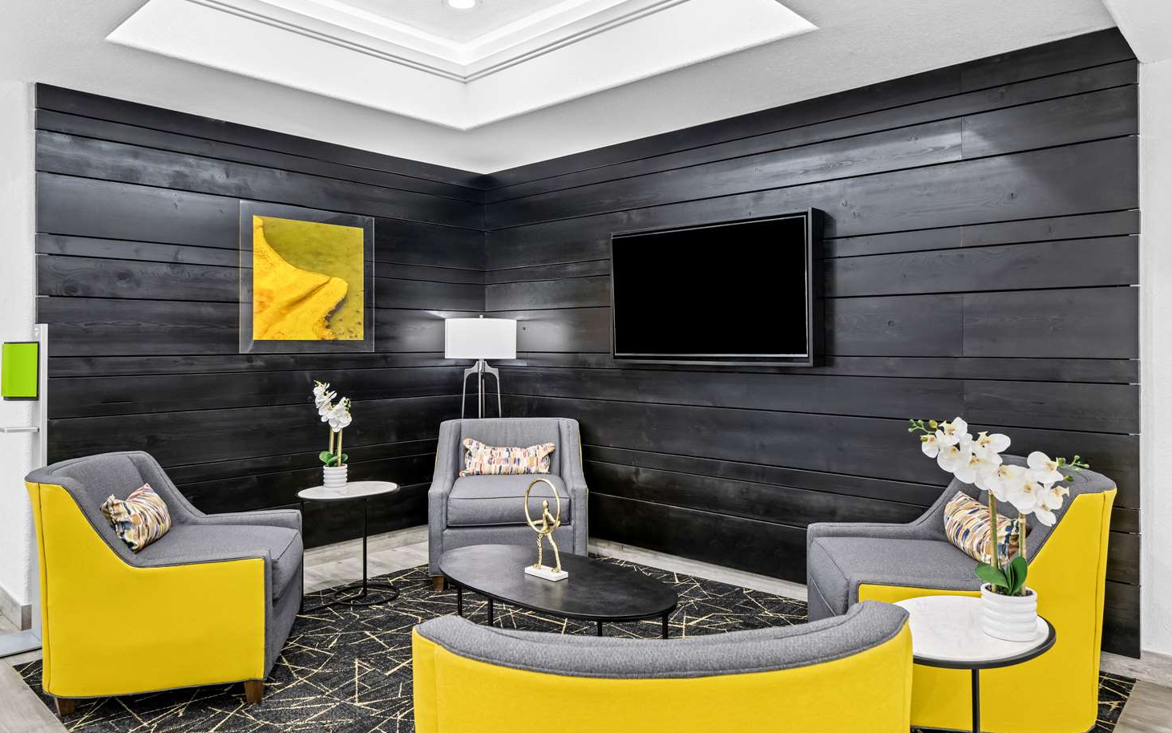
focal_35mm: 24
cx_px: 586
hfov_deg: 75.9
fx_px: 751
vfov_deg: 52.0
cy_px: 357
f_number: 5.6
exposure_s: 1/4
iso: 400
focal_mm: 22.5
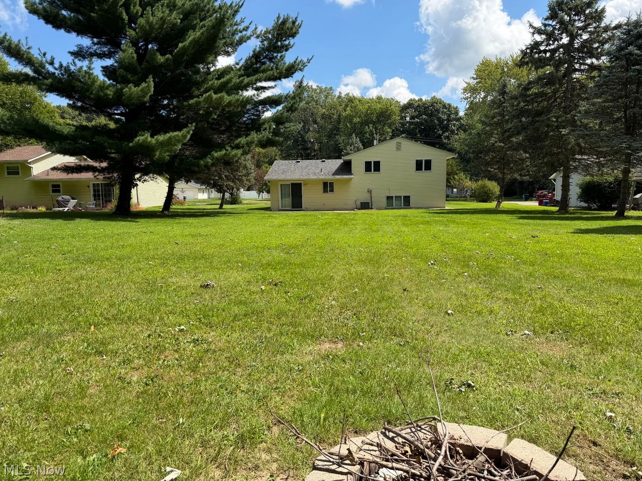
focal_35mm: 24
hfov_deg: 71.6
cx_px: 321
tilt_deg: -6.4
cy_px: 240
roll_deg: +1.4
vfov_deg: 56.8
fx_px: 445
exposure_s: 1/3145
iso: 80
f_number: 1.78
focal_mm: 6.76
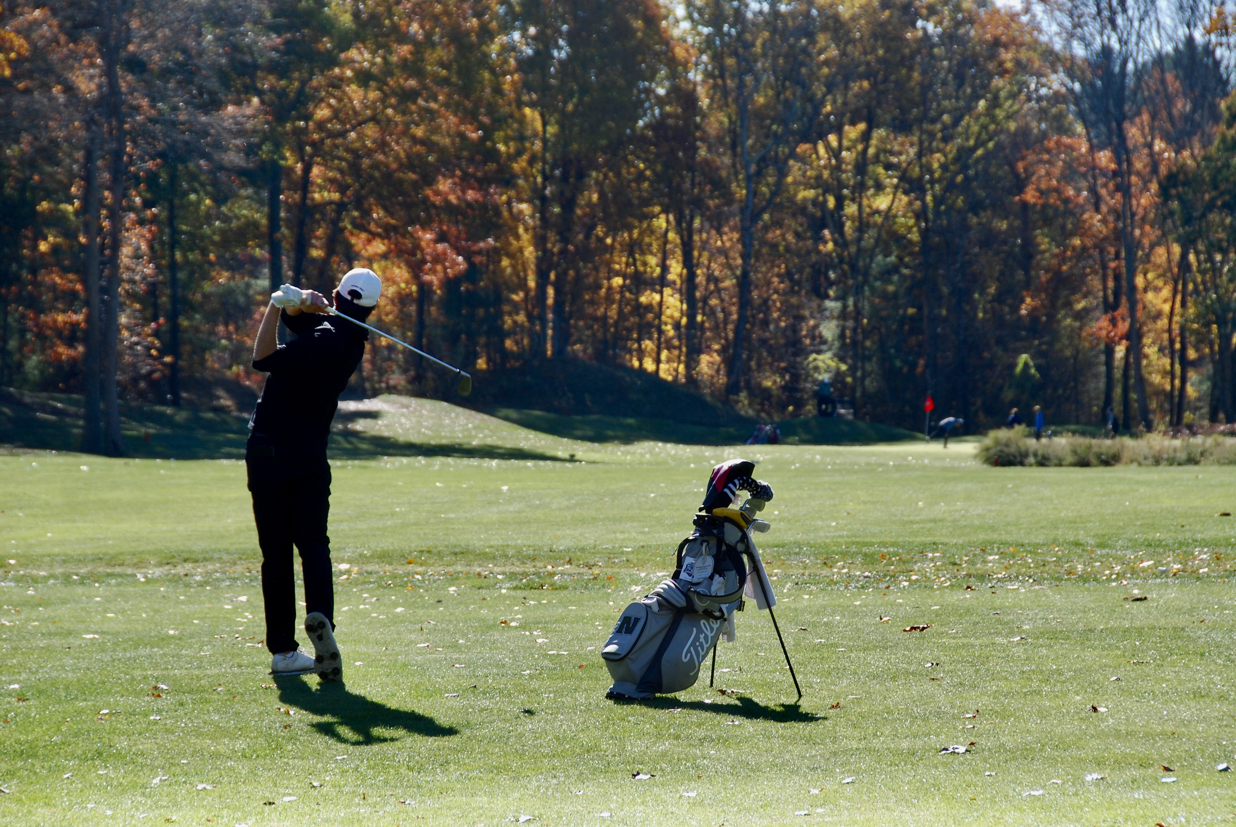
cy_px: 414
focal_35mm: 225
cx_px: 618
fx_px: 7734
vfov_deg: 6.1
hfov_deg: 9.1
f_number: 10
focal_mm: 150
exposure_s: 1/160
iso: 200
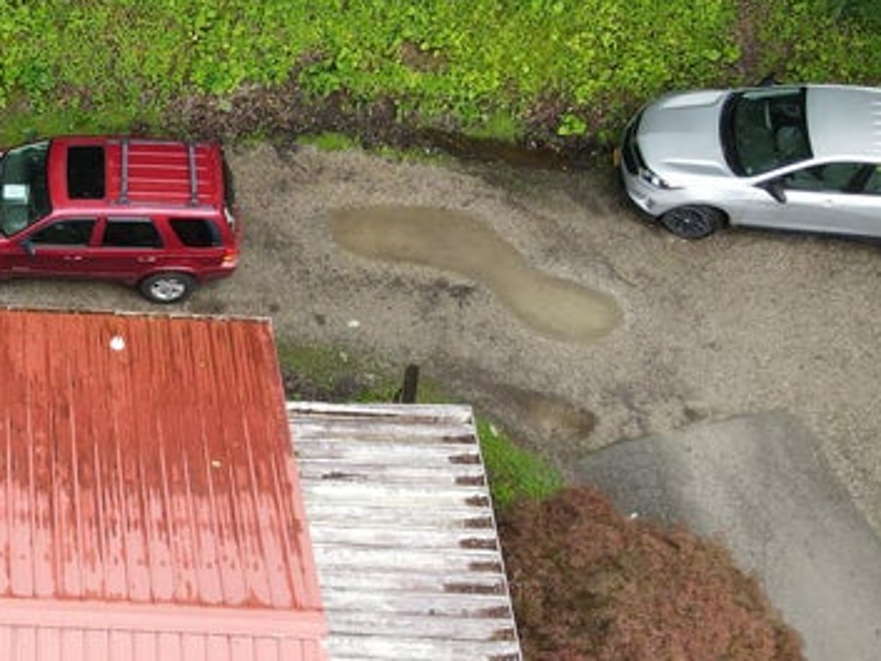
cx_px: -161
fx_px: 1477
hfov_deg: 29.0
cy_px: 389
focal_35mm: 58
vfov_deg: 25.2
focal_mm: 4.5
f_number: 2.8
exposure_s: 1/100
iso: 100
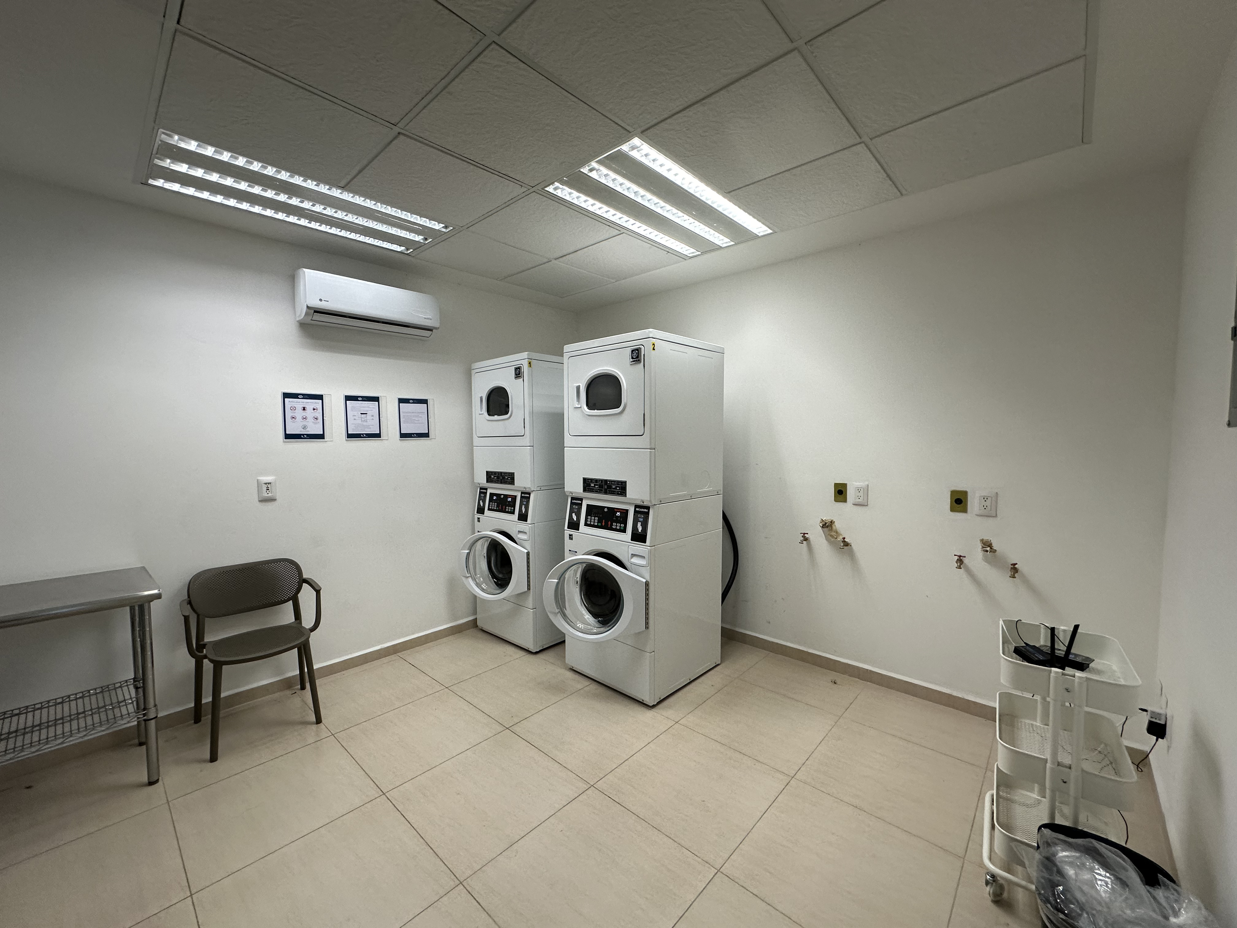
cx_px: 618
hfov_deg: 102.1
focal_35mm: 14
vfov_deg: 85.7
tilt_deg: -2.5
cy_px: 464
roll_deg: -0.1
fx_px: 500
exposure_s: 1/120
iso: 160
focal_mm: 2.22
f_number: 2.2
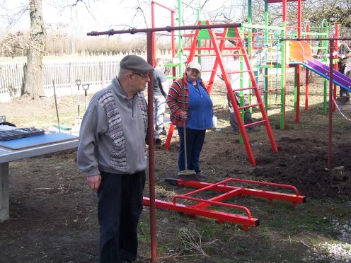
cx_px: 183
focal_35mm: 46
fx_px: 466
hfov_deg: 41.2
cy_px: 114
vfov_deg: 31.5
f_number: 2.8
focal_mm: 6.3
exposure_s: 1/320
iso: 80
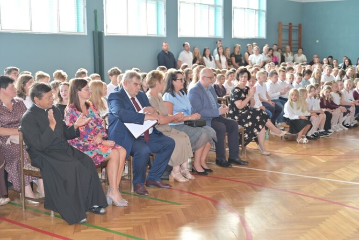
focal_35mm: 50
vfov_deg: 27.0
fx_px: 499
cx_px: 180
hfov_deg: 39.6
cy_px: 120
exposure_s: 1/60
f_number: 2.8
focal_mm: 50
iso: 320
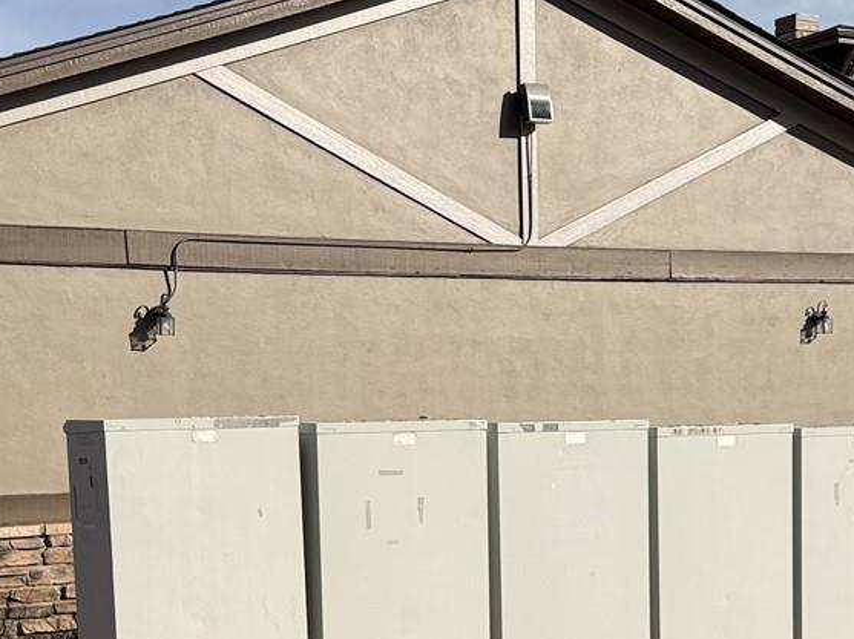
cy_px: 613
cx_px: 442
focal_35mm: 69
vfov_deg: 20.7
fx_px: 1701
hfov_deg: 28.2
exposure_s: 1/8130
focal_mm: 6.76
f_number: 1.78
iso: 80
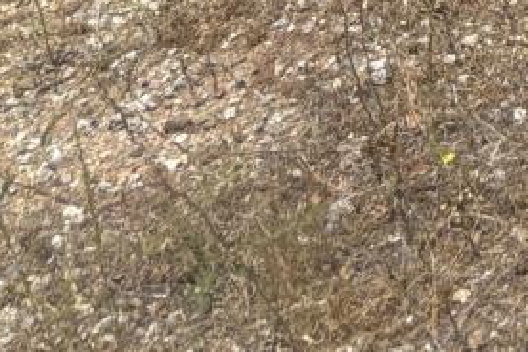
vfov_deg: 8.2
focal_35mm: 147
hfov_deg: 11.5
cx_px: 1272
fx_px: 2156
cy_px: -619
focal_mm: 5.96
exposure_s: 1/3788
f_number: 1.6
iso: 50
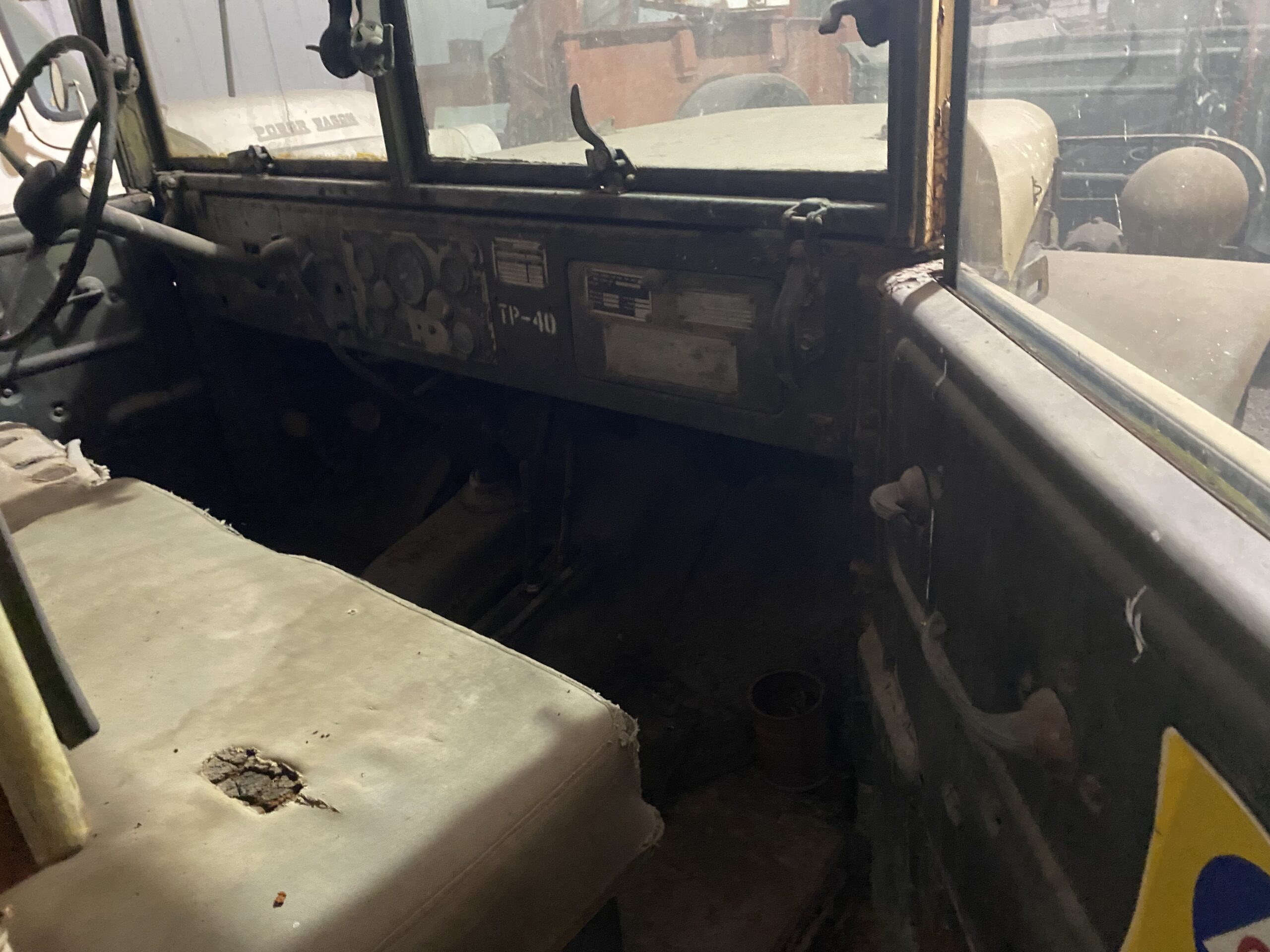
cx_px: 635
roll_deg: +6.9
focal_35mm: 26
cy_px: 476
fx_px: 954
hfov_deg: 67.3
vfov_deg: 53.1
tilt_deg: -26.2
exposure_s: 1/30
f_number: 1.8
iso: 1000
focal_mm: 4.25
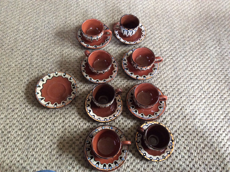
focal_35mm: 32
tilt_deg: -64.2
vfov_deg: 44.1
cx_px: 115
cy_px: 86
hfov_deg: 56.9
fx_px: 212
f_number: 2.4
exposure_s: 1/25
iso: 250
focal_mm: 3.3
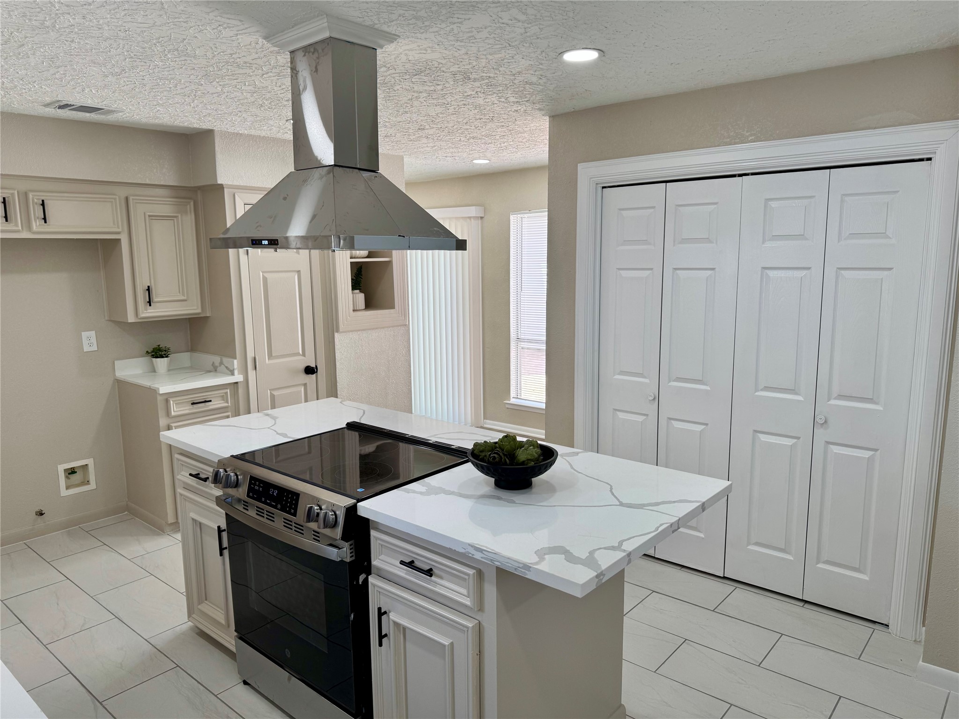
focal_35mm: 24
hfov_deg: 71.6
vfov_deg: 56.8
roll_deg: +0.0
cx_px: 480
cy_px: 360
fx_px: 665
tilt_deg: -9.3
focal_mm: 6.76
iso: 64
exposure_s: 1/148
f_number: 1.78
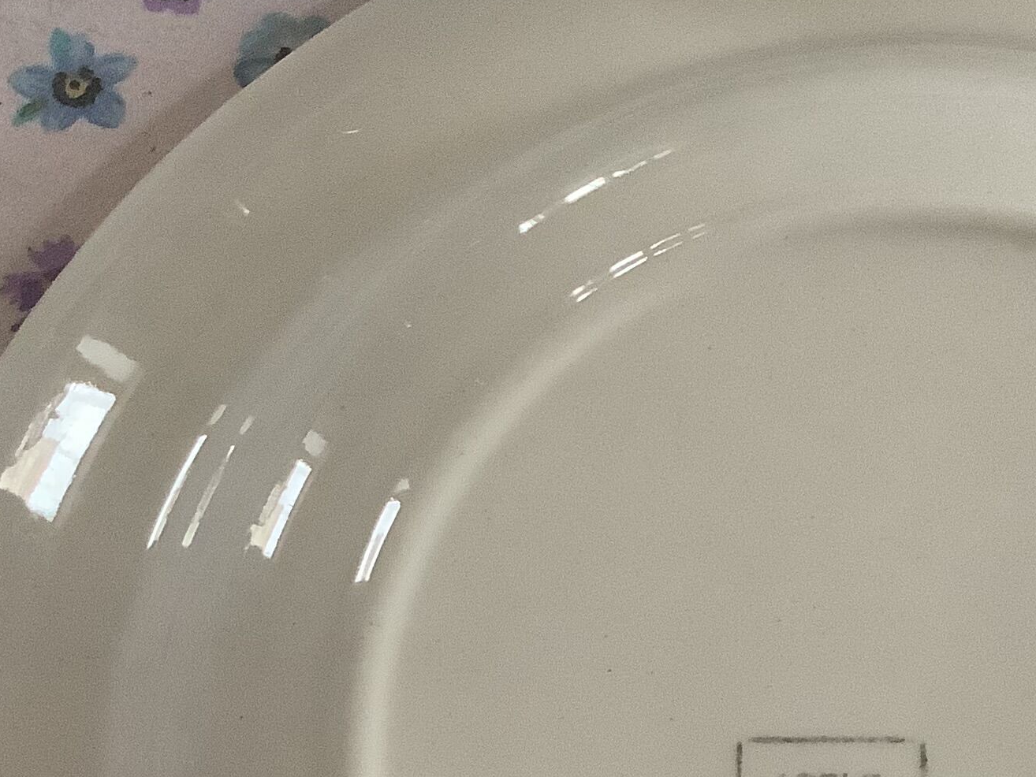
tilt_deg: -80.4
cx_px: 792
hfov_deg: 25.0
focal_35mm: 77
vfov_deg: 18.5
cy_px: 816
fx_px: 2305
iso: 320
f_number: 2.4
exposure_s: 1/40
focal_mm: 3.3
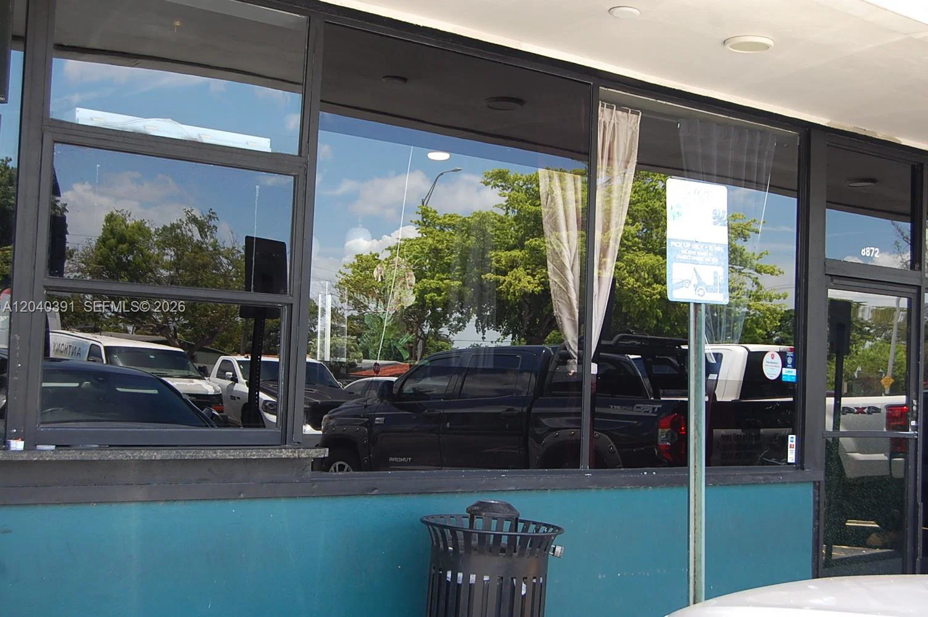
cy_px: 308
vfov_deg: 28.9
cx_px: 464
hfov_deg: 42.4
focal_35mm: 46
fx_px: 1198
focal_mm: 31
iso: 280
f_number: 5.6
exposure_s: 1/125
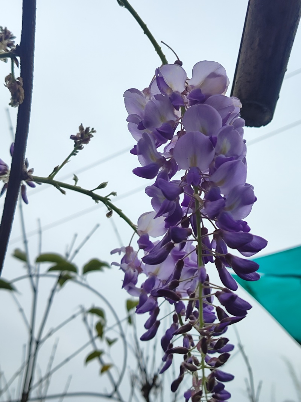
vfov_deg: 71.6
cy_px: 201
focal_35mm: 24
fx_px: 278
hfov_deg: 56.8
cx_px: 150
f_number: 1.65
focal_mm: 5.26
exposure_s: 1/297
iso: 50
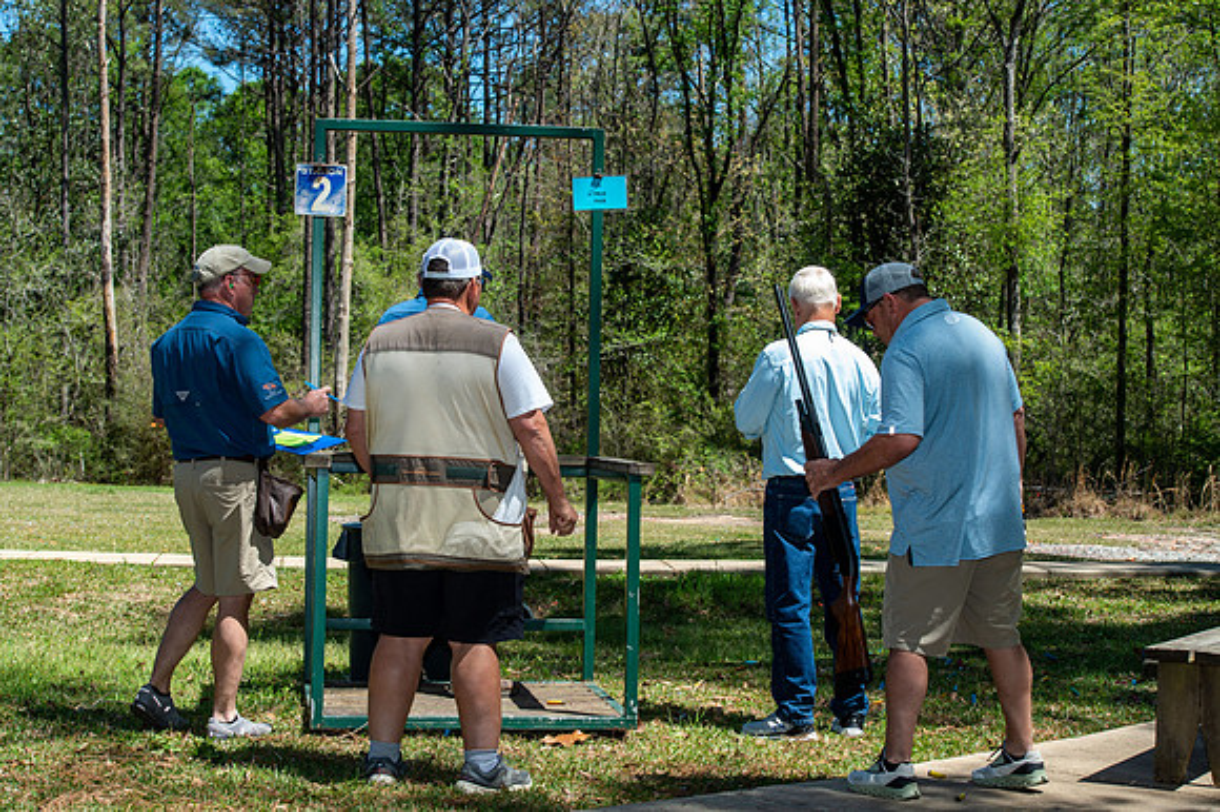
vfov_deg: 19.4
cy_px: 406
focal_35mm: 70
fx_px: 2371
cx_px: 610
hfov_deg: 28.9
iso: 220
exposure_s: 1/250
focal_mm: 70
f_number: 10
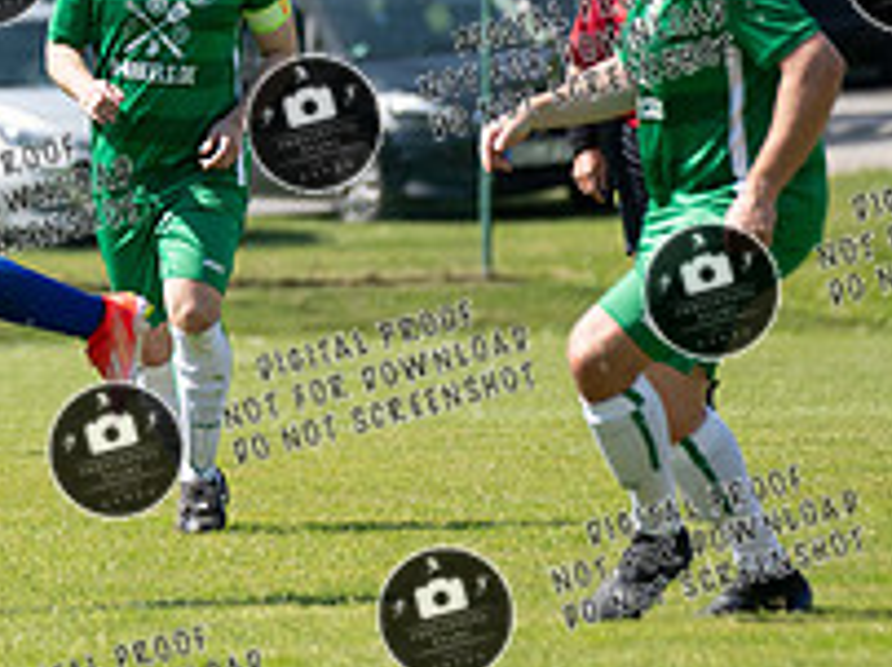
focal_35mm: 775
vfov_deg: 1.9
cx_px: -322
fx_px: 19947
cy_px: 11
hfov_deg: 2.6
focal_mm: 280
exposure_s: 1/1600
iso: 500
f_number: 5.6
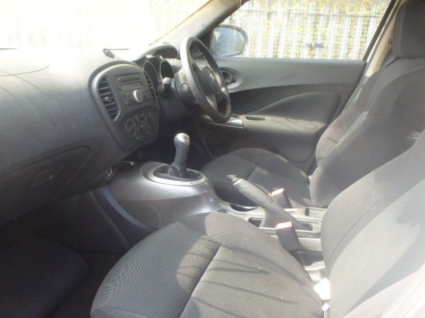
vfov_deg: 49.7
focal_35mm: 28
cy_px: 159
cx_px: 212
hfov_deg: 63.4
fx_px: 344
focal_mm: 5
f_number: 3.9
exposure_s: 1/60
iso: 200
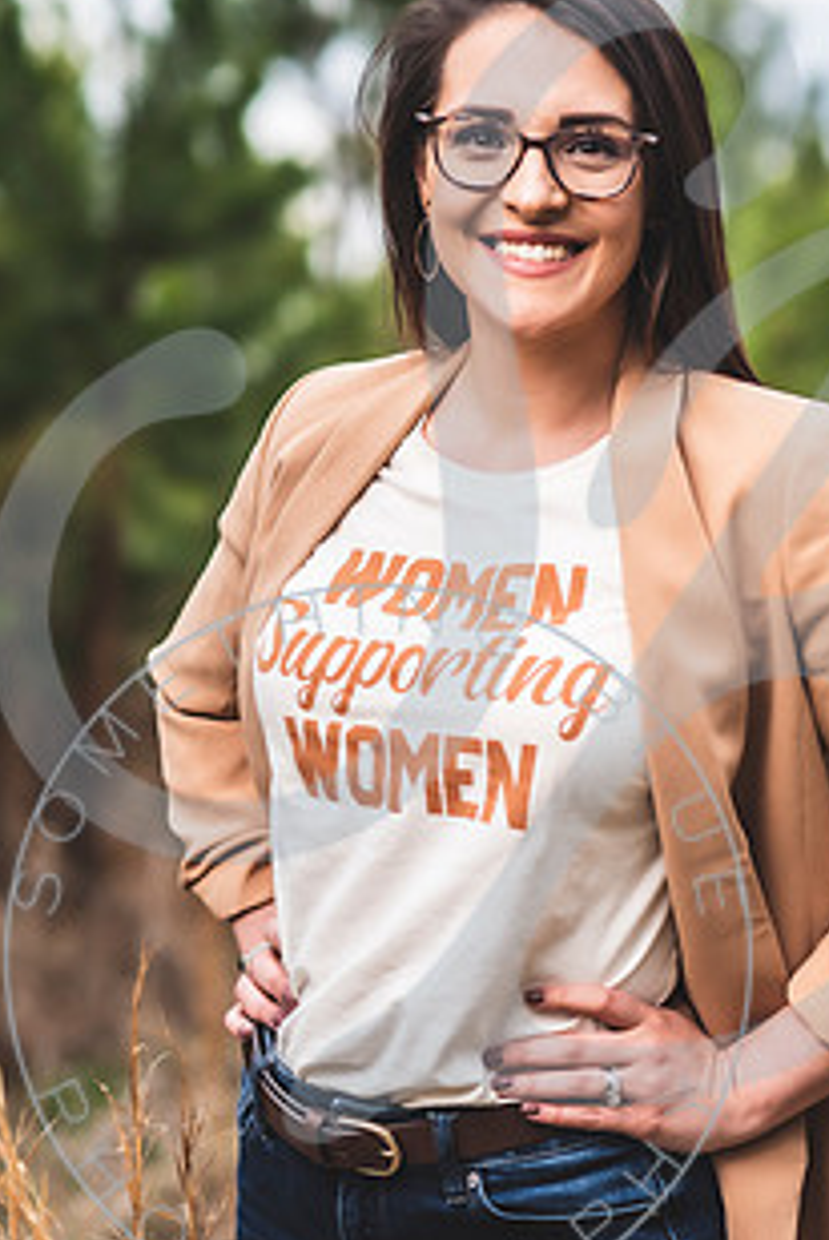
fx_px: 4273
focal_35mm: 124
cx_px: 559
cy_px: 652
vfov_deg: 16.5
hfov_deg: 11.1
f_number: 2.8
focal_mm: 85
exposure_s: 1/640
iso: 100
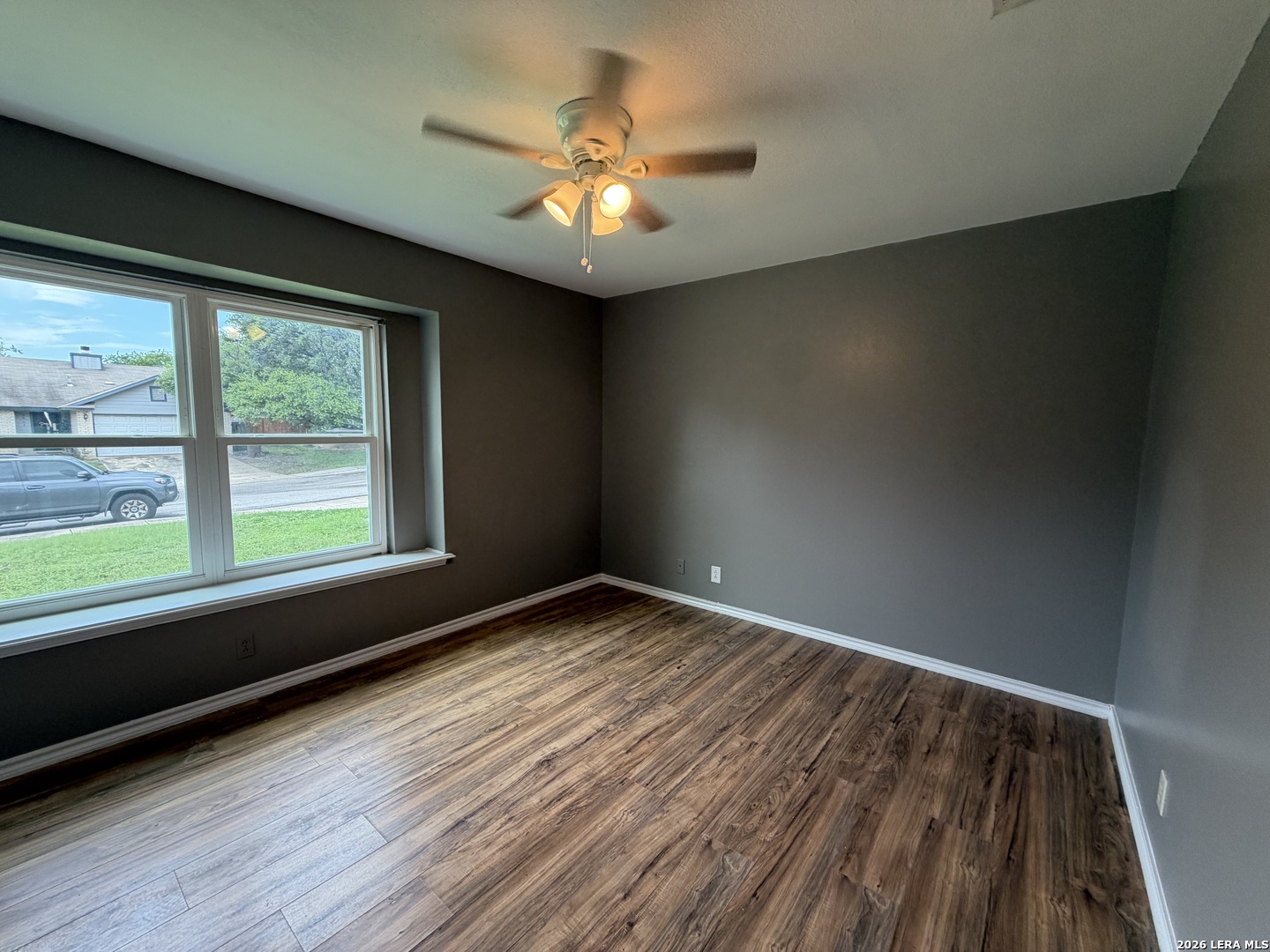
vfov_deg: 85.7
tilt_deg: -5.2
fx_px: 514
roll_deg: -0.4
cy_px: 476
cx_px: 635
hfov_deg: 102.1
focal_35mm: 14
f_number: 2.2
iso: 125
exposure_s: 1/120
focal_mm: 2.22
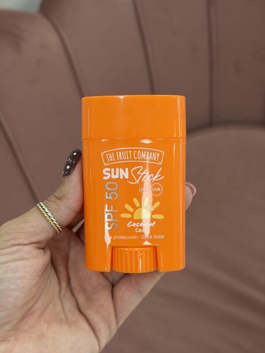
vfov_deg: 36.8
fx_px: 531
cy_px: 176
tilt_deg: -50.5
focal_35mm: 52
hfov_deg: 28.0
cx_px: 132
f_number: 1.6
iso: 50
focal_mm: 5.96
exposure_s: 1/100
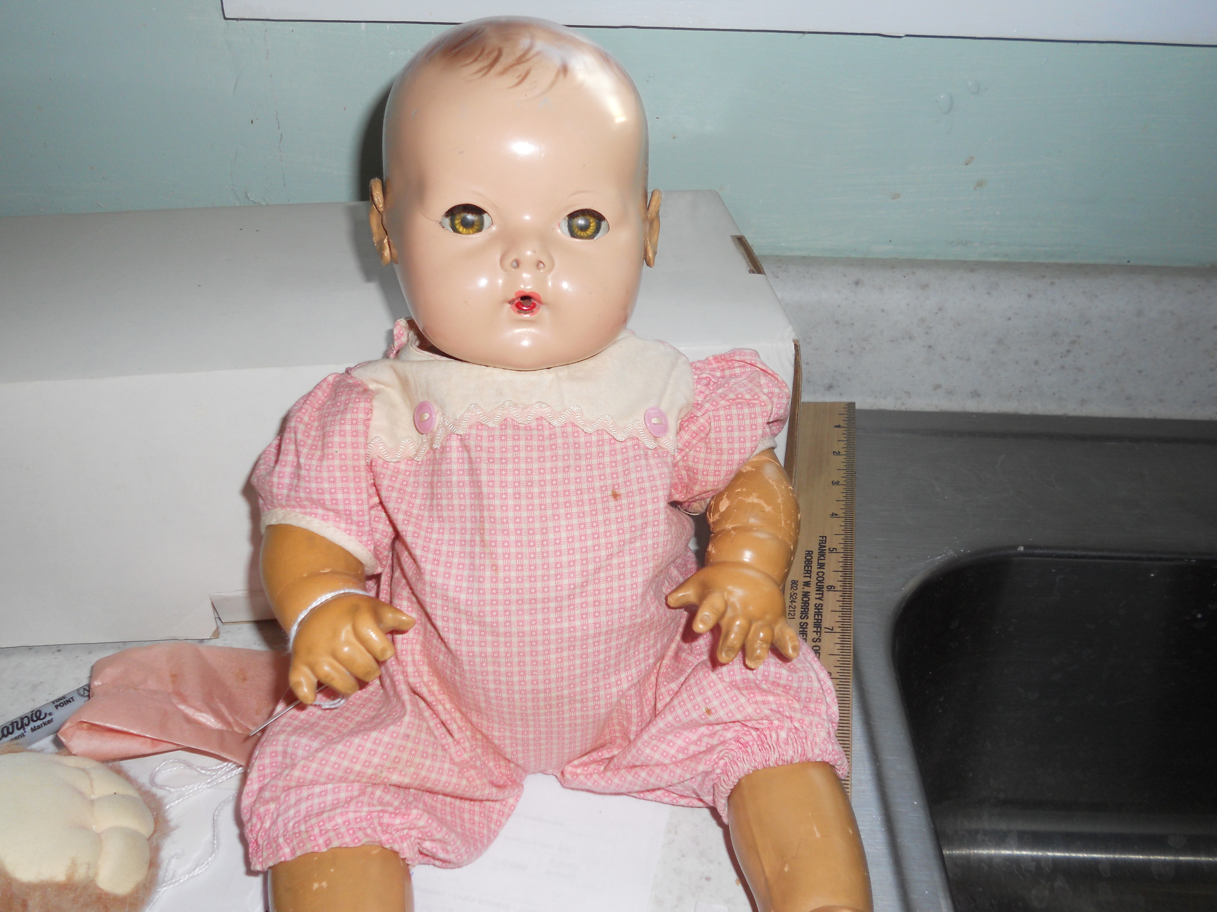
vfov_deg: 44.2
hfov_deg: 56.8
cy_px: 456
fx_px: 1125
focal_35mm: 32
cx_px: 608
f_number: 3.5
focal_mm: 5.8
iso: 80
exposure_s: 1/25
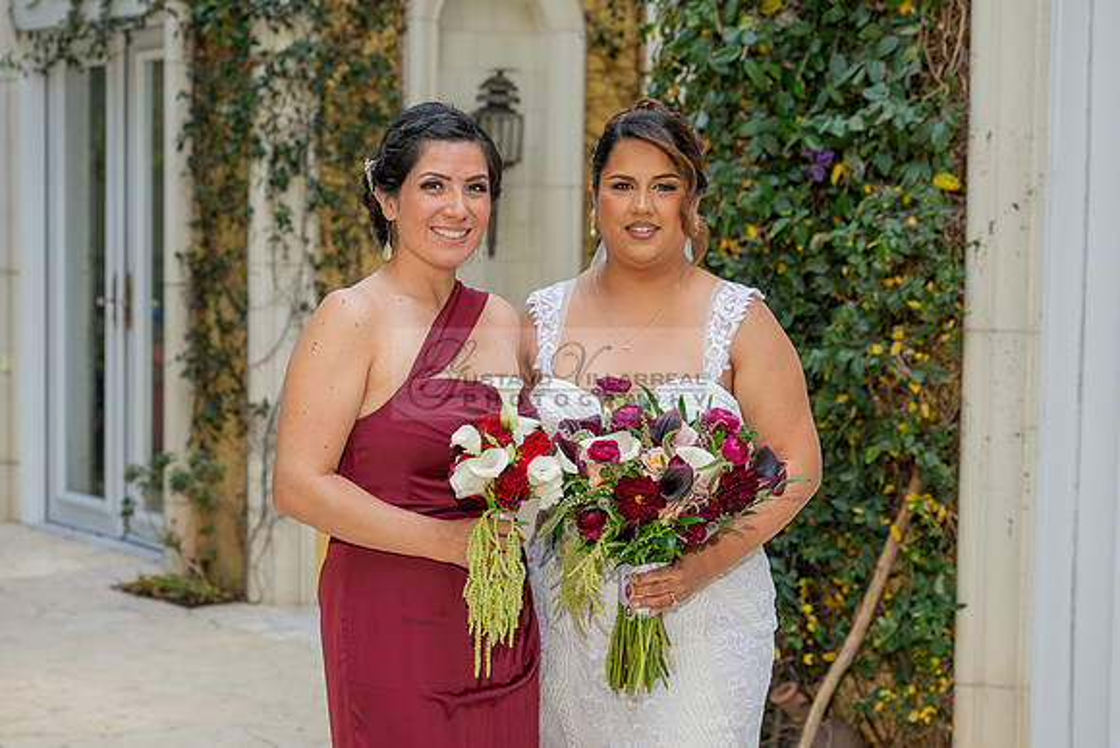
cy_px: 428
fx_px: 2491
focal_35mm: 80
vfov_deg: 17.1
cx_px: 560
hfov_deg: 25.3
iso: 200
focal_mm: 70
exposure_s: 1/200
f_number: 4.5
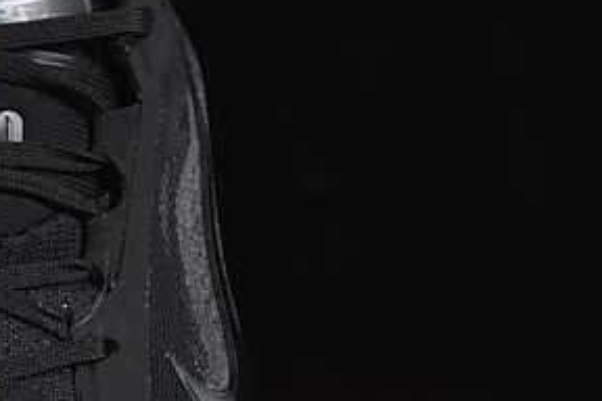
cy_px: 457
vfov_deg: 4.9
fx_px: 4699
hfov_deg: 7.2
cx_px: -301
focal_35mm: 281
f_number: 6.3
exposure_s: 1/60
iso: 160
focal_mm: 50
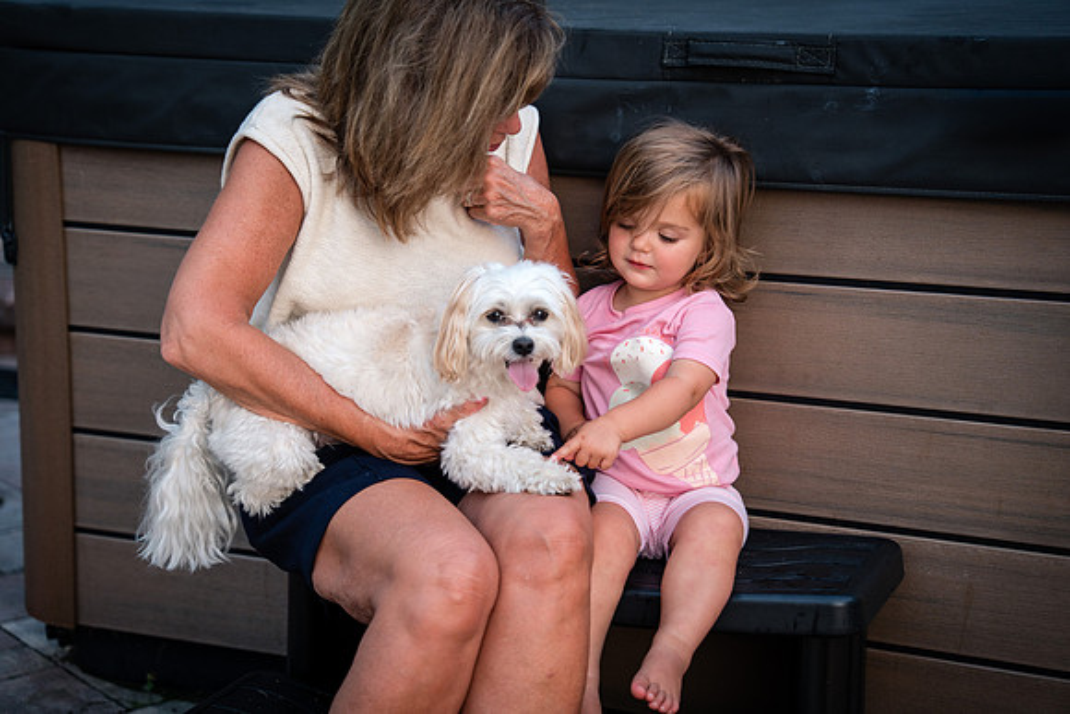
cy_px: 357
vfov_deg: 20.6
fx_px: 1962
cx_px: 535
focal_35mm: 66
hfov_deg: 30.5
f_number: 2.8
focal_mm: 66
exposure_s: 1/100
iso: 400
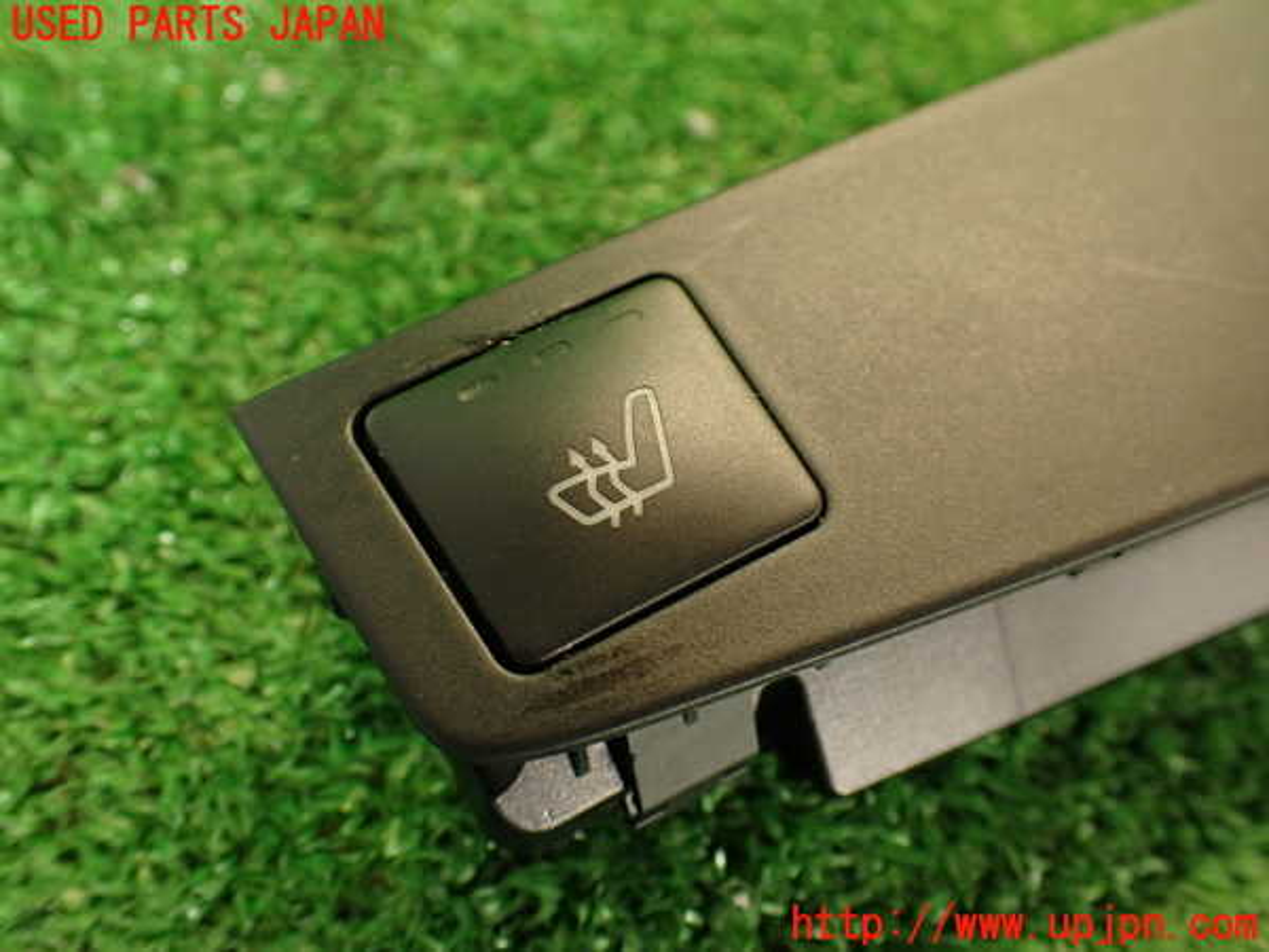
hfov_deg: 56.8
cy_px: 476
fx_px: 1173
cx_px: 634
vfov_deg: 44.2
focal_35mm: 32
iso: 320
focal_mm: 5.79
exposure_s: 1/30
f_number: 2.4
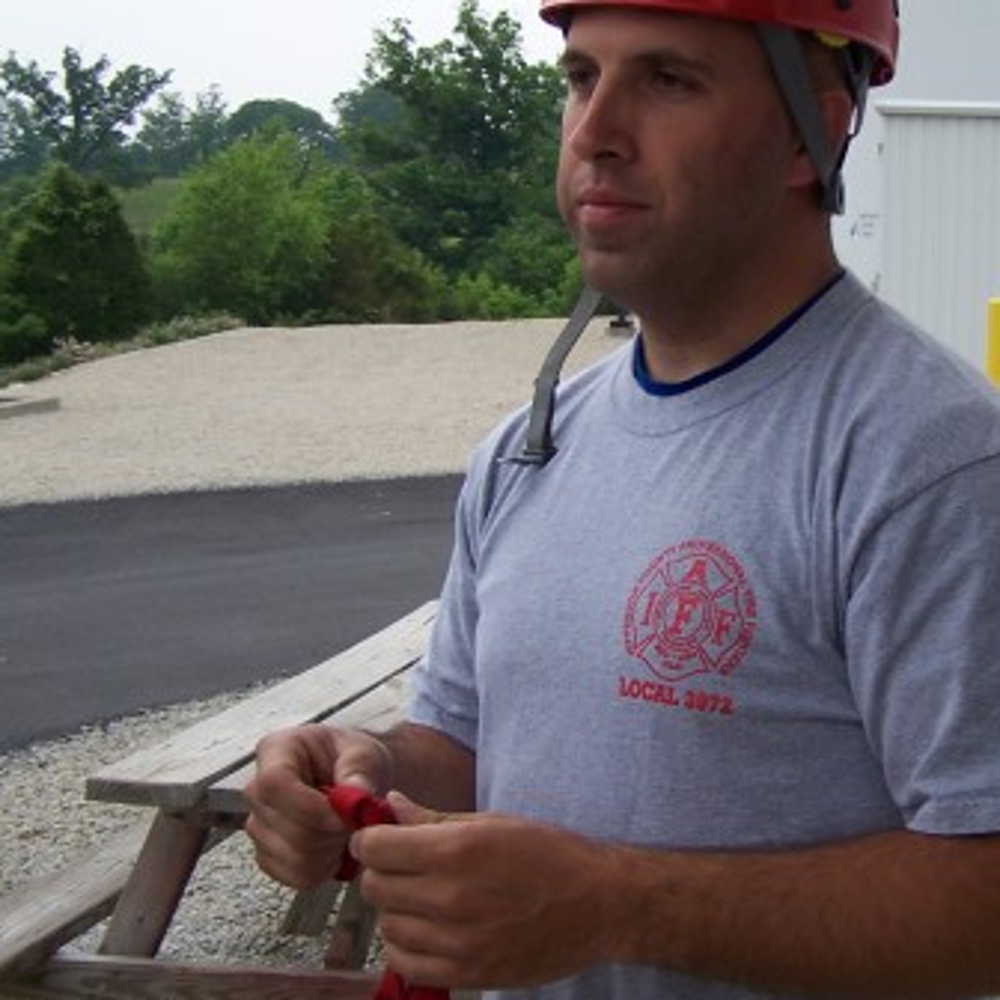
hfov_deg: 26.5
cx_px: 771
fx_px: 2092
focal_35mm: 64
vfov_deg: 26.9
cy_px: 449
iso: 80
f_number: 2.8
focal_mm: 6.3
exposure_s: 1/250
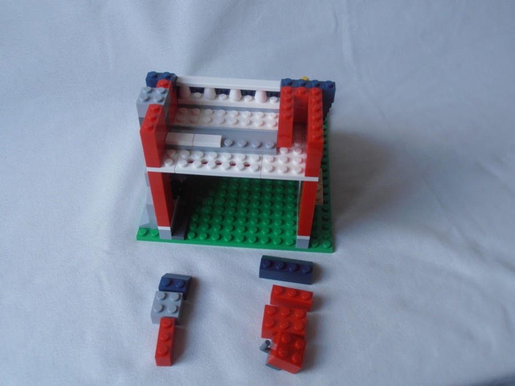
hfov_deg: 50.1
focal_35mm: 37
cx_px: 258
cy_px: 193
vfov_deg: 38.7
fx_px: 550
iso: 80
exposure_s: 1/80
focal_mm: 6.61
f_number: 3.9
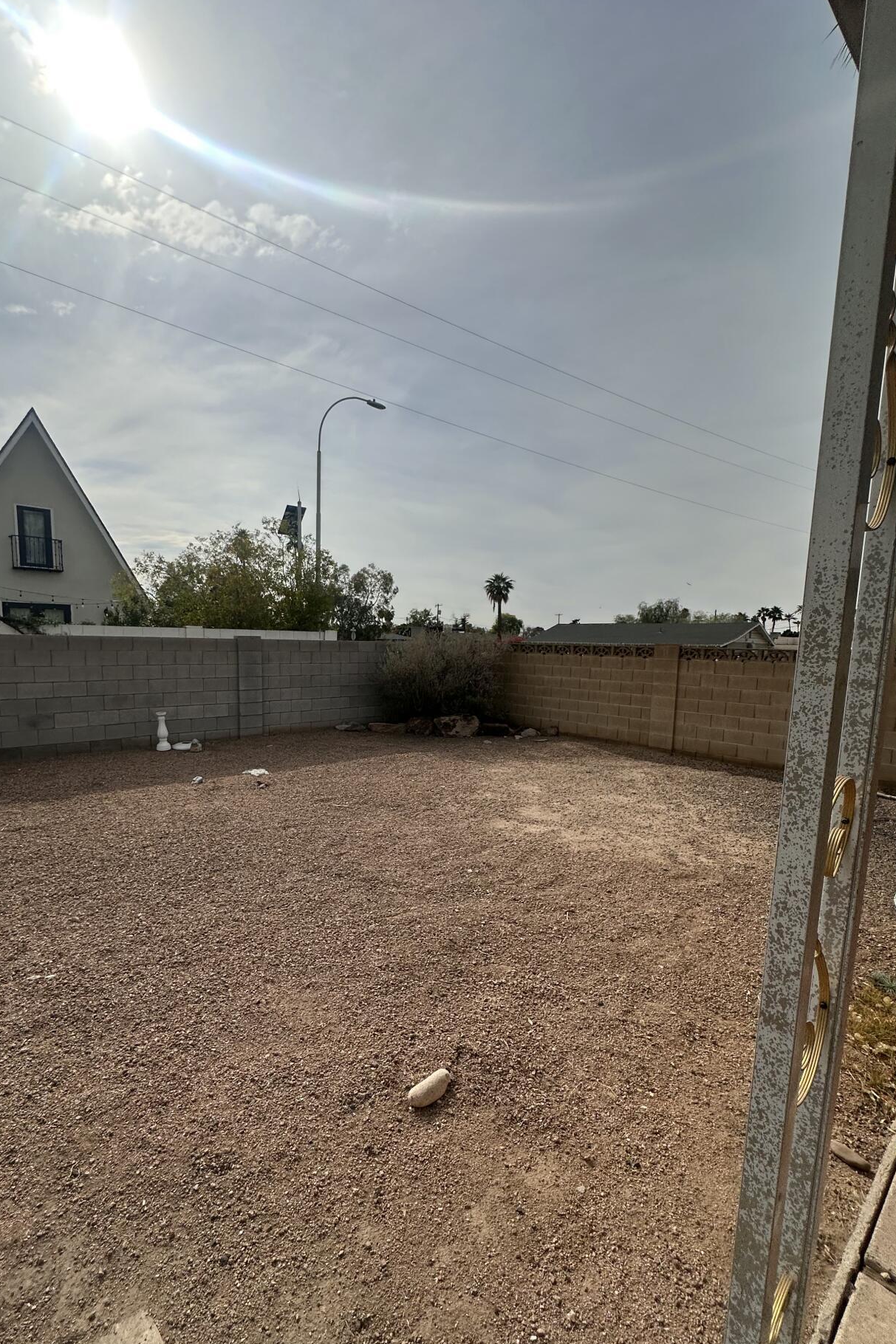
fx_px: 597
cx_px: 432
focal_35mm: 16
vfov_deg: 96.6
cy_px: 709
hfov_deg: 73.7
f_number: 2.2
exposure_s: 1/5051
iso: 50
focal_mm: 2.22
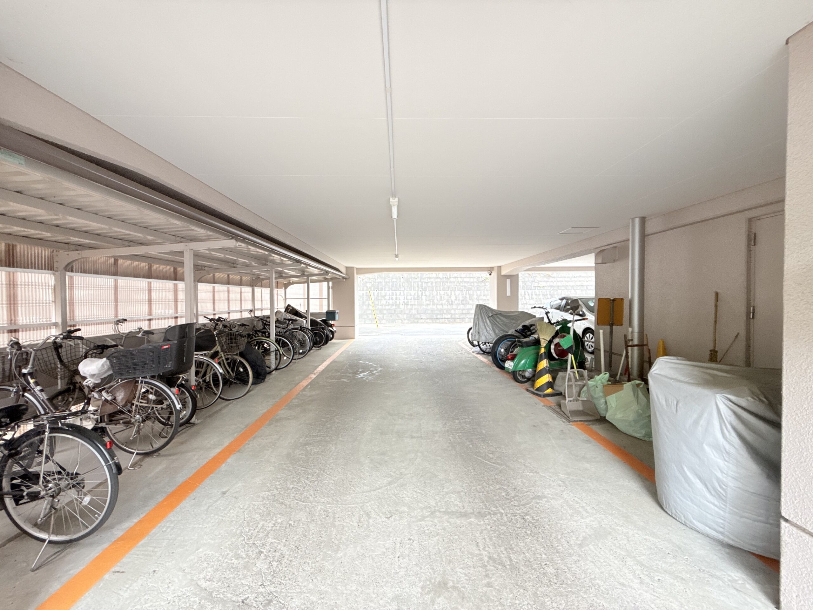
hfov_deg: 102.1
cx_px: 406
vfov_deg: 85.7
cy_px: 305
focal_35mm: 14
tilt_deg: -1.0
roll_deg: +0.0
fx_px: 329
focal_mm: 2.22
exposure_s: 1/99
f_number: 2.2
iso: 200
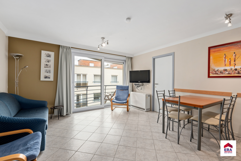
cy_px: 80
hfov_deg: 96.7
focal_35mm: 16
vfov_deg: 73.7
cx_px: 120
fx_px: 107
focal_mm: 16
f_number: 11
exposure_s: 1/4
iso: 640
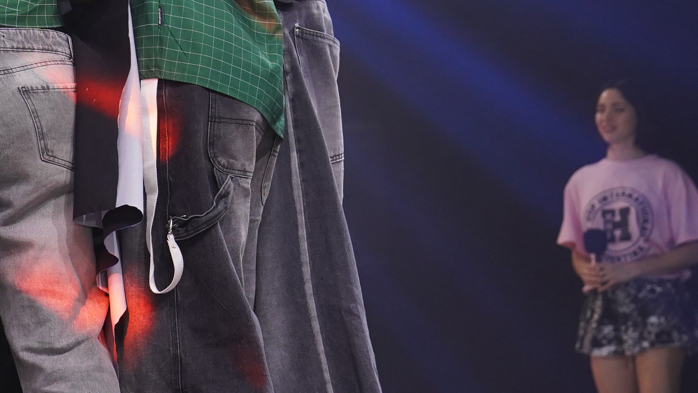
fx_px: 2758
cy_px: 59
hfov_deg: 14.1
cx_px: -49
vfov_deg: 8.1
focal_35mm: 149
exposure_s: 1/500
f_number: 3.5
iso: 2000
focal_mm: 48
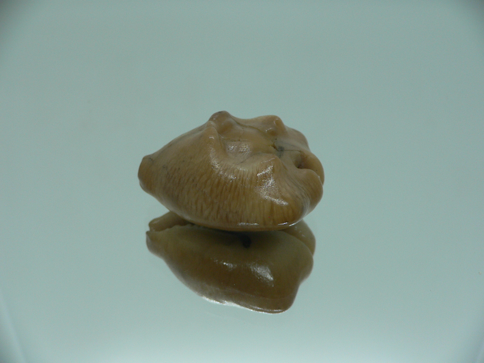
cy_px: 182
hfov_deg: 52.6
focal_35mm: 35
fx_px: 489
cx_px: 242
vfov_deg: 40.7
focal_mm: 4.6
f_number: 2.8
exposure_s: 1/60
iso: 80
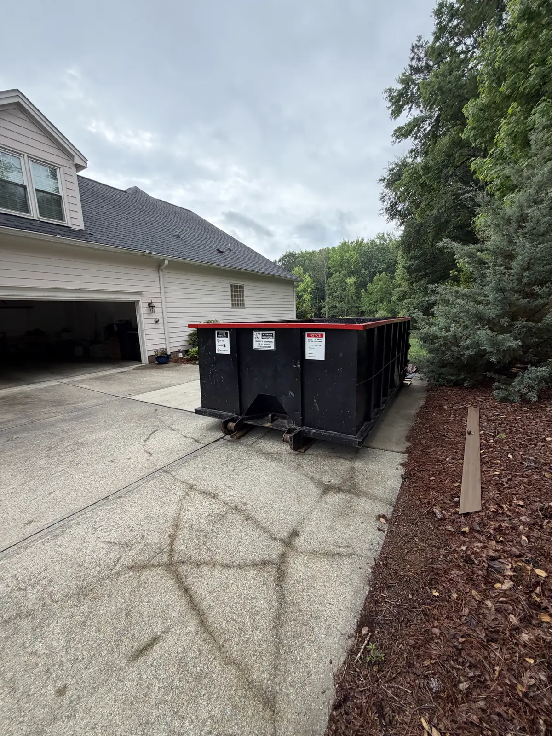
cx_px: 276
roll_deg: +1.8
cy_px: 368
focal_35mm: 14
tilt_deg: -4.2
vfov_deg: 102.1
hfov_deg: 85.7
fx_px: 298
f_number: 2.2
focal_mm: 2.22
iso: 50
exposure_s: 1/502
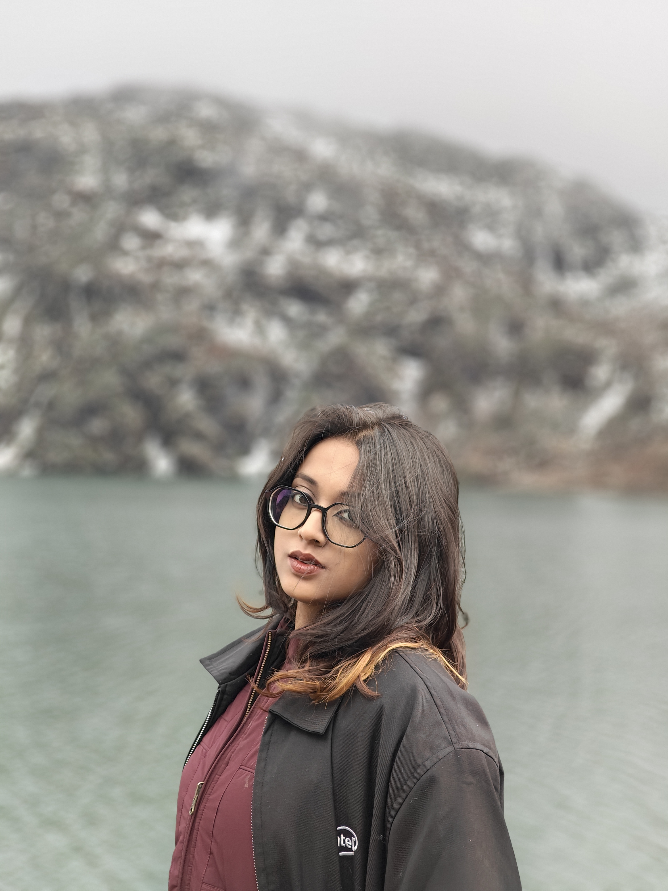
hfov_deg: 30.9
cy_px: 446
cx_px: 334
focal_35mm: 47
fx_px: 1209
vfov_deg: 40.4
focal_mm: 7.08
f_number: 4.5
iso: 50
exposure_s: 1/410
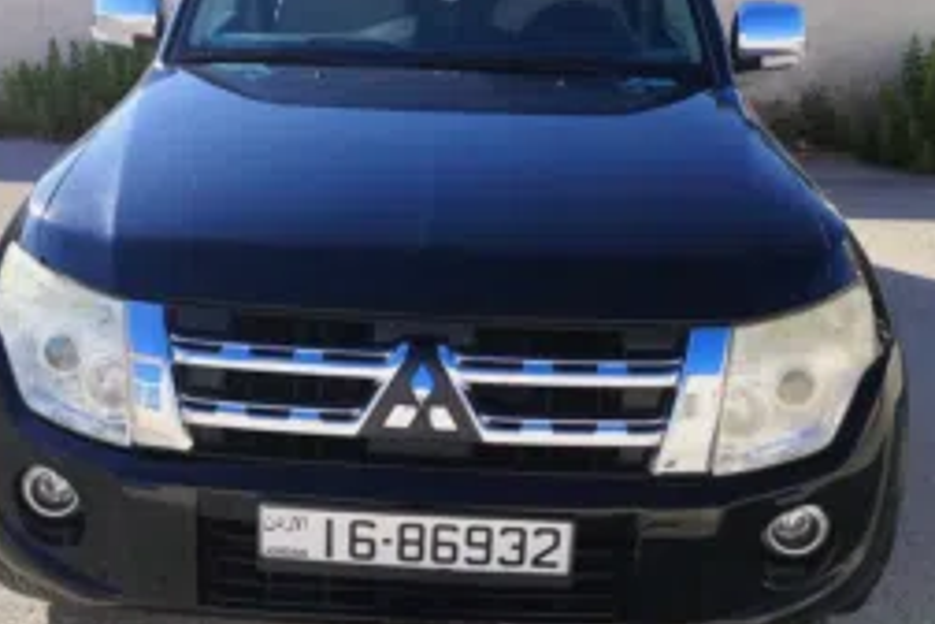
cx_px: 412
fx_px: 1117
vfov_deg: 30.9
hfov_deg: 45.3
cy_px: 189
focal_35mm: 43
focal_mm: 6.24
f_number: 1.8
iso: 100
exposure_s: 1/1246
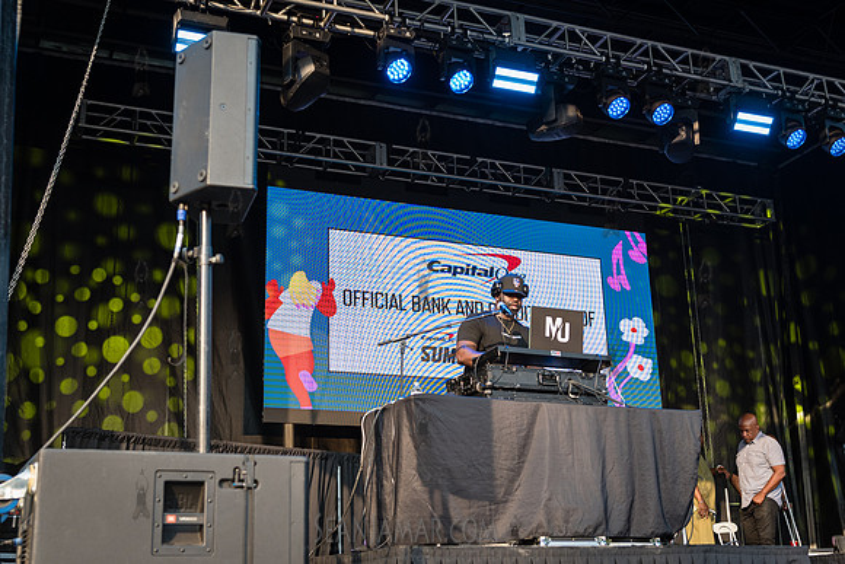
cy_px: 258
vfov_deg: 30.1
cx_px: 397
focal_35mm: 45
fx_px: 1049
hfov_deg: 43.8
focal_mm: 38
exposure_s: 1/500
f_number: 3.5
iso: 500
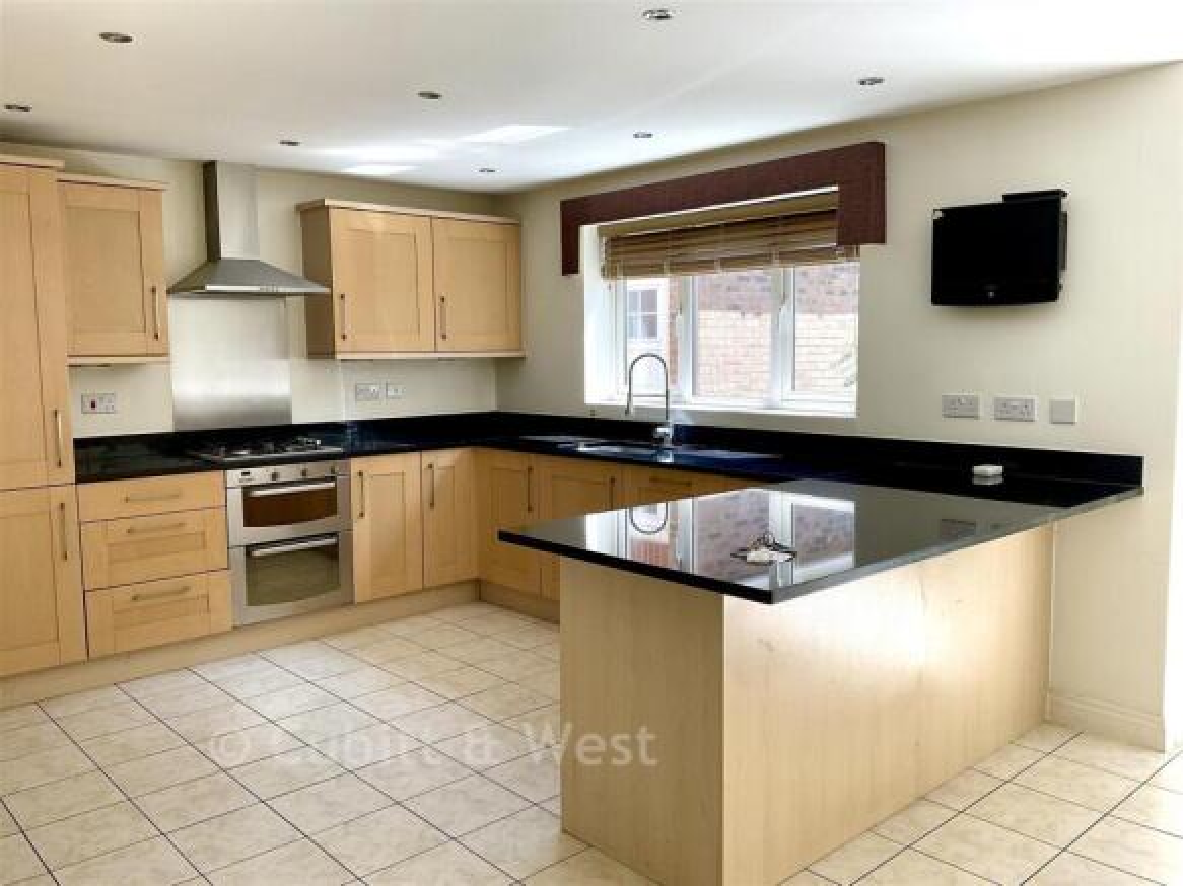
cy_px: 443
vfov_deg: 48.2
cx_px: 592
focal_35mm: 29
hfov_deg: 61.7
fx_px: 991
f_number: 1.8
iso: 25
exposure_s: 1/122
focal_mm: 3
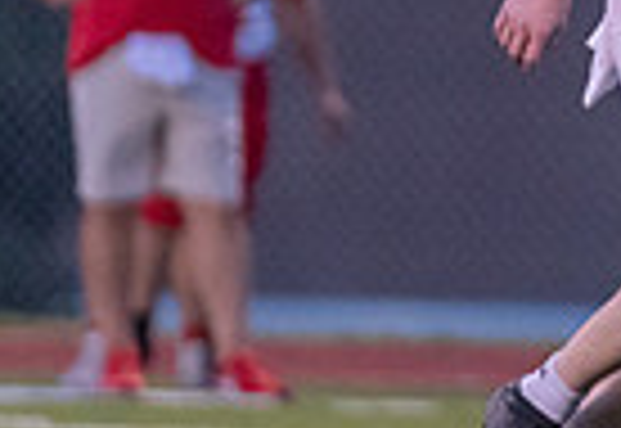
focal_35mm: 1157
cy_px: -118
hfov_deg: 1.8
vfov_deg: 1.2
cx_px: 742
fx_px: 20159
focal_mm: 200
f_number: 2.8
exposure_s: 1/1250
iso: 3200
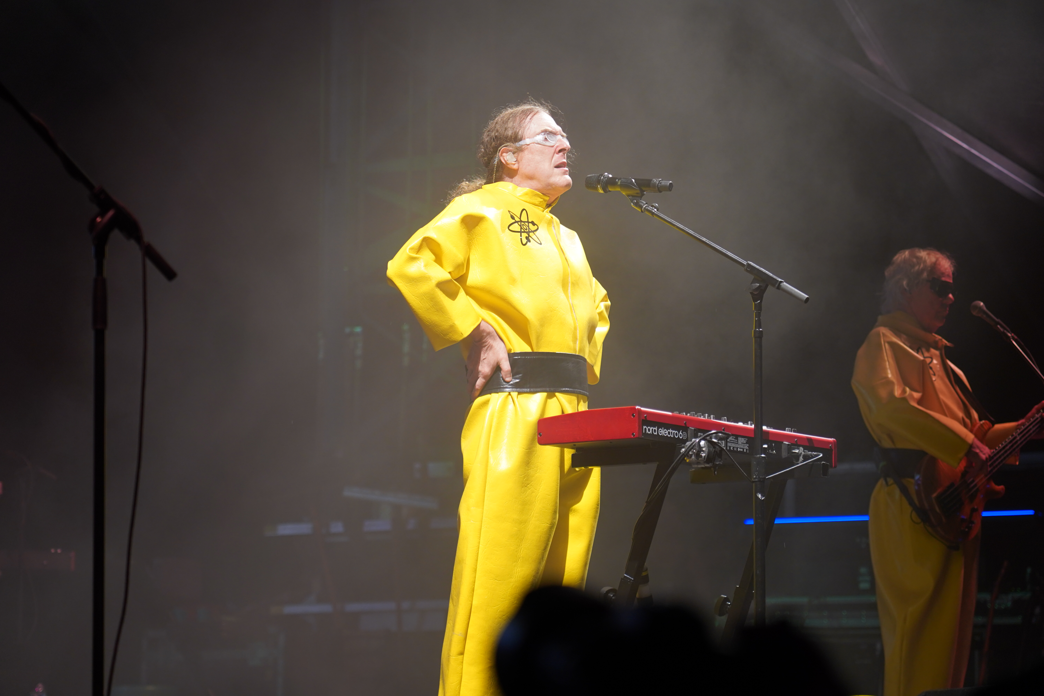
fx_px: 3045
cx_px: 522
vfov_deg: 13.0
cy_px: 348
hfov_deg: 19.5
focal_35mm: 105
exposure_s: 1/160
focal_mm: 105
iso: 800
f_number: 4
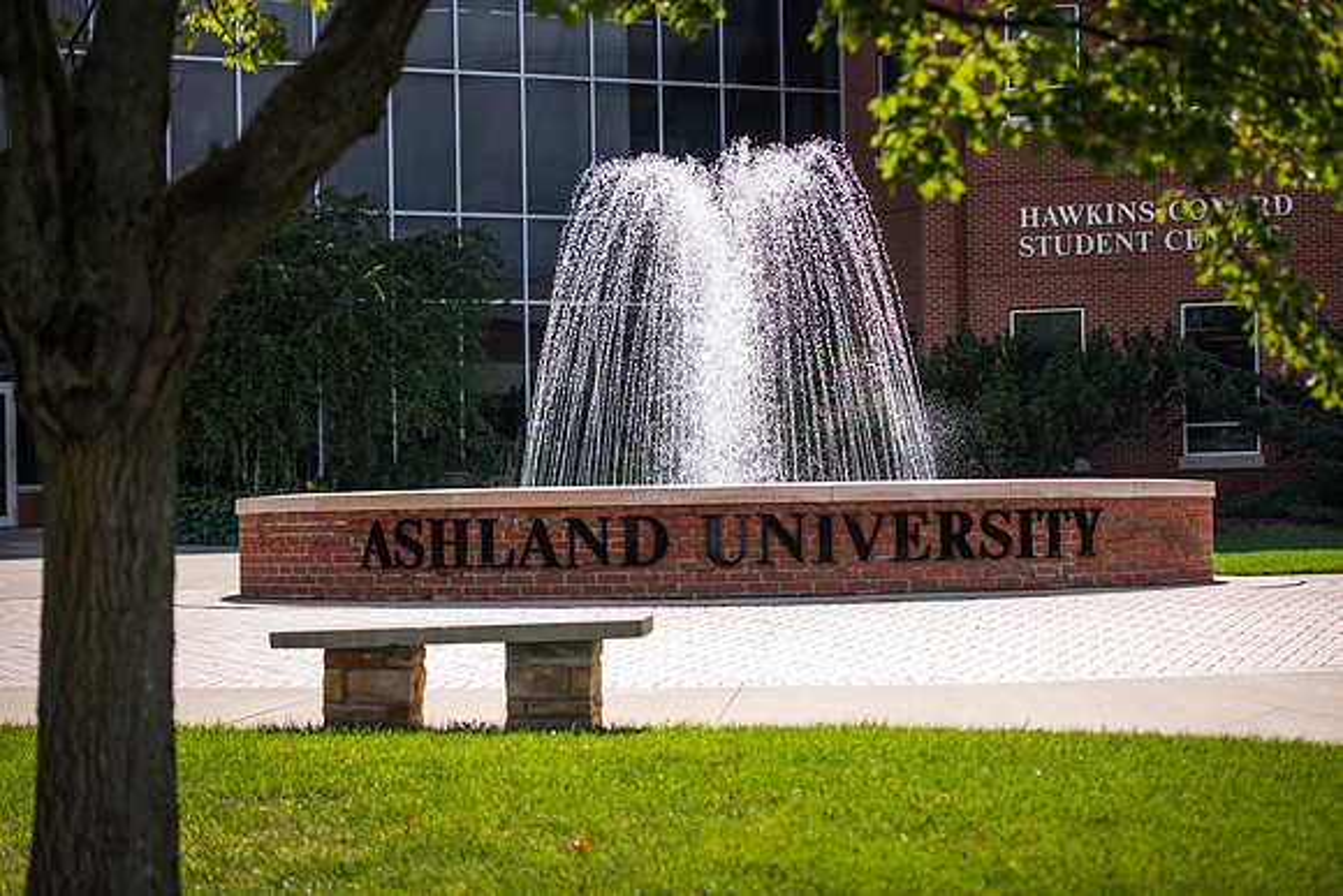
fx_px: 3209
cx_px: 672
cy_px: 448
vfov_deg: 15.9
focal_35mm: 86
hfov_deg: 23.6
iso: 50
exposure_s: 1/320
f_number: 3.5
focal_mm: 86
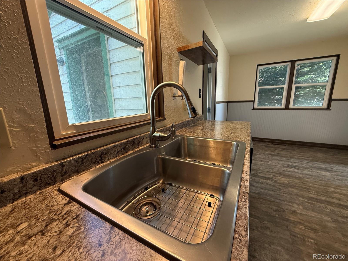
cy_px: 130
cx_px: 174
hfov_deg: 102.1
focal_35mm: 14
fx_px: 141
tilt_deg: -11.4
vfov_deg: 85.7
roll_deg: +1.4
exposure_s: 1/120
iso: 250
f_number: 2.2
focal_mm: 2.22
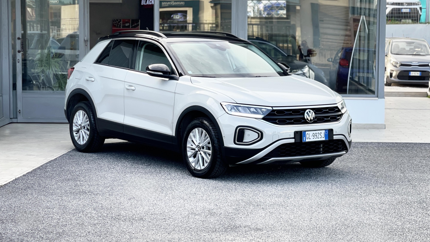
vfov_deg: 17.2
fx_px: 798
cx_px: 214
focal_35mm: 70
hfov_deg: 30.2
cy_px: 115
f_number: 2.2
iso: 32
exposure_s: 1/121
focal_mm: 7.5
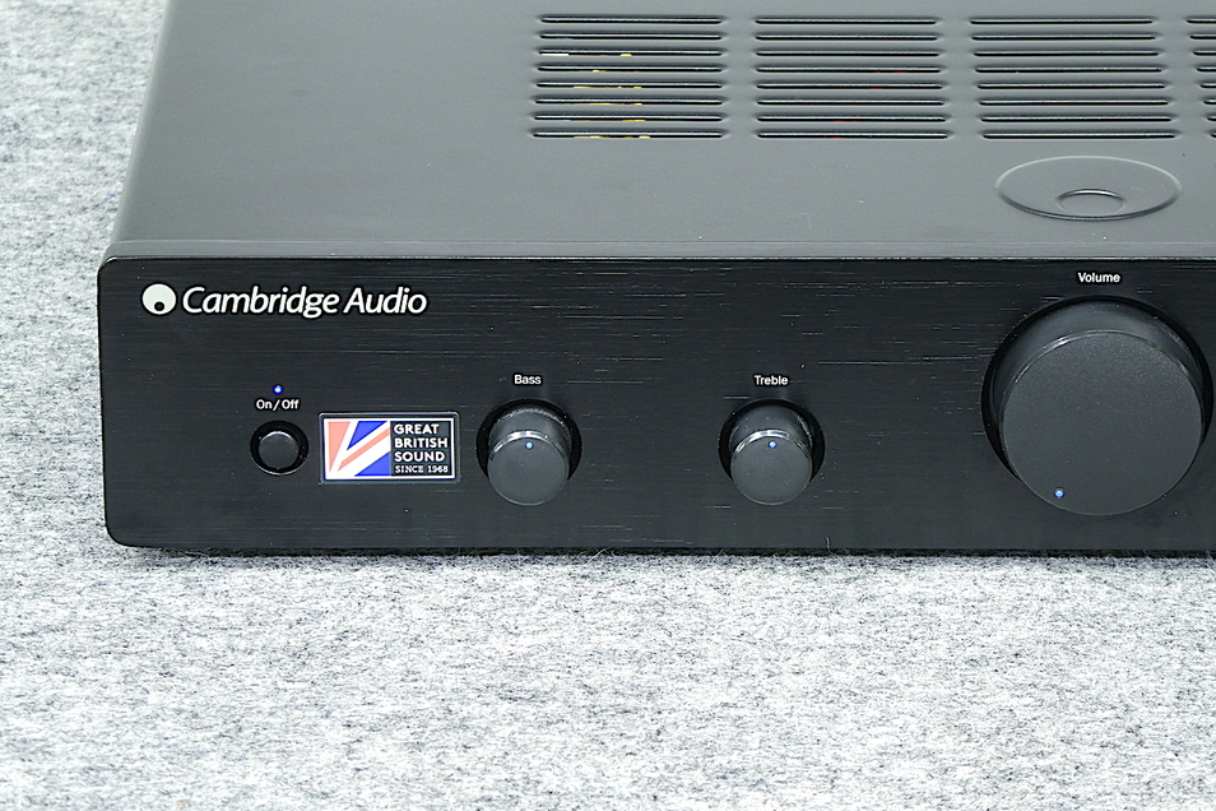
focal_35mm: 180
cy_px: 379
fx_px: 6080
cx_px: 607
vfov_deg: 7.6
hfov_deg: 11.4
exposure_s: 1.3
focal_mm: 30.9
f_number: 5.6
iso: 100
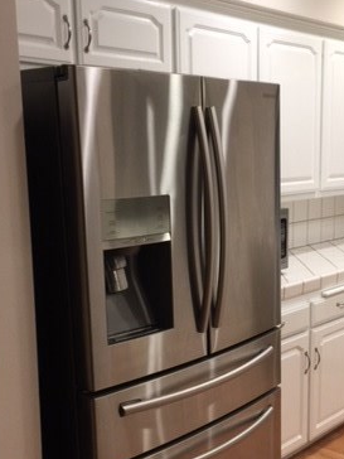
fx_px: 676
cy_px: 267
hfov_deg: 28.2
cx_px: 251
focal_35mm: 51
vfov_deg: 37.4
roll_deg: -0.8
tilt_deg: -10.1
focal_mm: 4.15
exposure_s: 1/30
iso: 32
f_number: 2.2
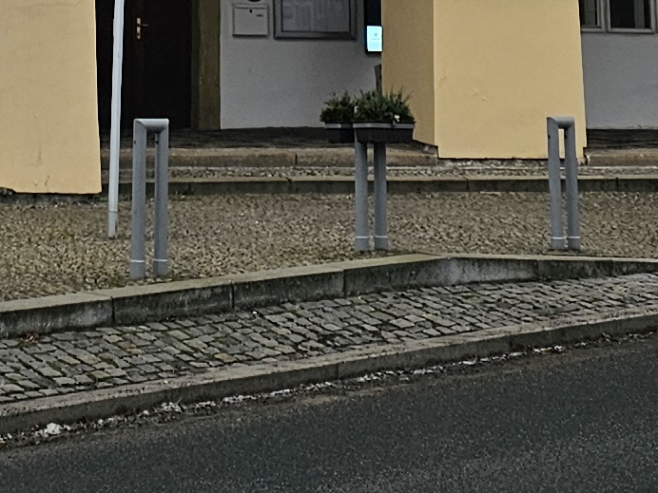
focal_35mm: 133
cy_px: -627
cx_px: 88
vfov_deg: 10.0
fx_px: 2528
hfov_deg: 14.7
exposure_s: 1/180
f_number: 1.7
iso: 16
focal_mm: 6.3
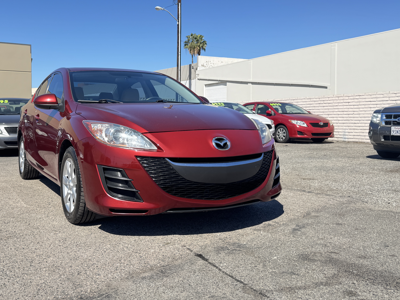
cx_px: 151
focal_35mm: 35
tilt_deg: +0.0
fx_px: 404
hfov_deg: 52.1
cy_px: 127
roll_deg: -0.7
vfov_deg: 40.6
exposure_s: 1/1678
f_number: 1.78
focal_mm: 6.76
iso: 80
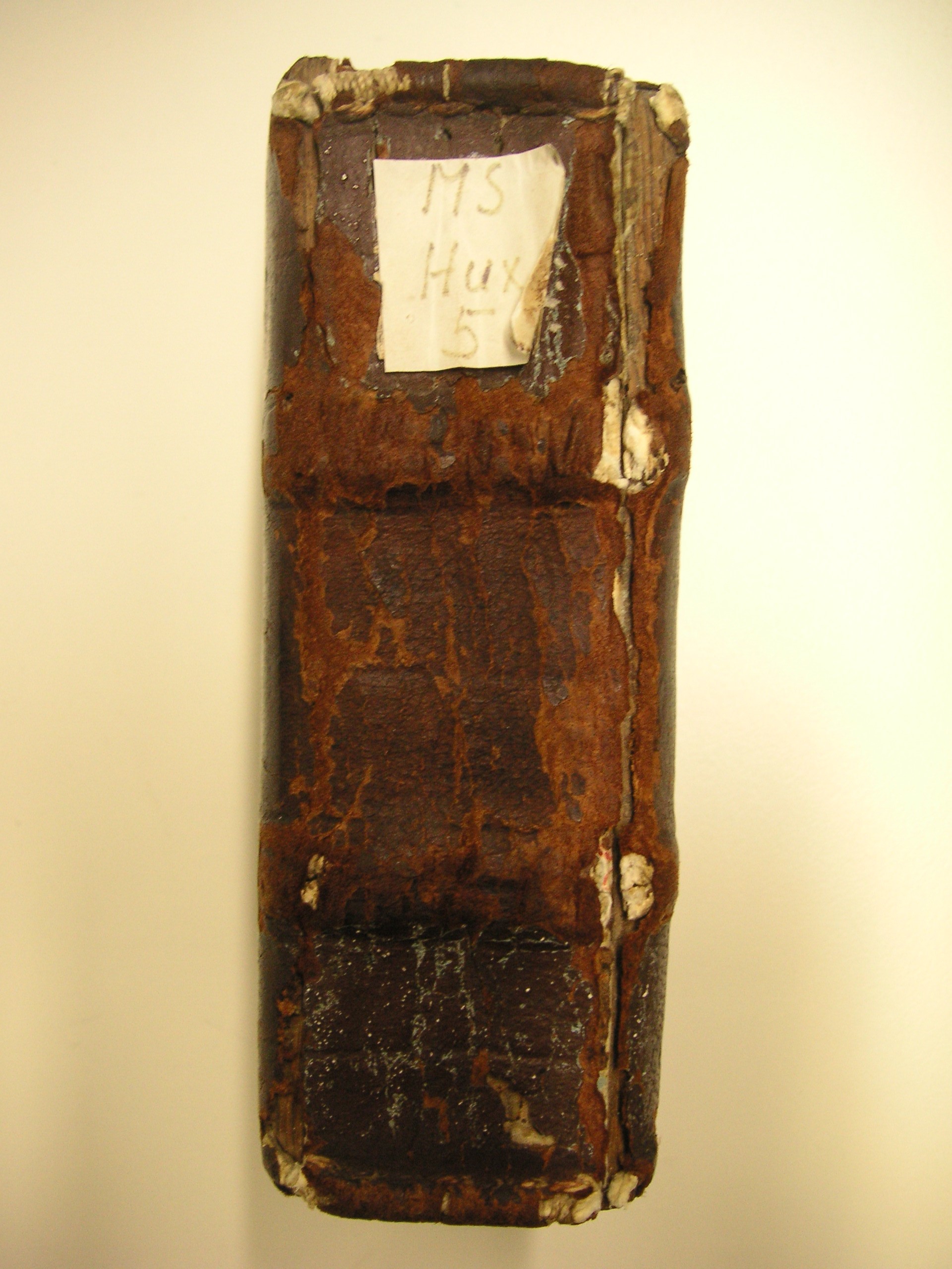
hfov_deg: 38.7
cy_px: 634
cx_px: 476
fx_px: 1357
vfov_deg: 50.1
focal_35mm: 37
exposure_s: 1/45
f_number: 2.8
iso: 80
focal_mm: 6.1
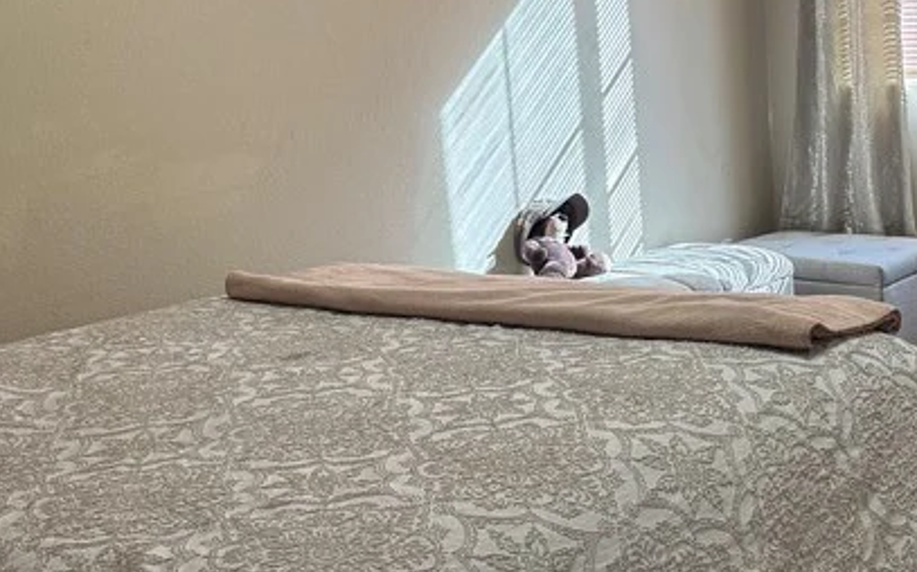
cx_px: 793
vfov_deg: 20.3
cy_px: 257
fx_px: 1599
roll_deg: +3.3
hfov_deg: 30.8
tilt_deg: -10.1
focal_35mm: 64
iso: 160
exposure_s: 1/60
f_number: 1.78
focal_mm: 6.76
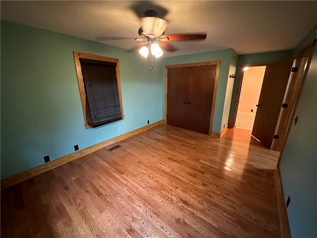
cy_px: 119
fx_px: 128
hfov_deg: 102.1
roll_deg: -0.3
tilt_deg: -16.7
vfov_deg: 85.7
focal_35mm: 14
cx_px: 158
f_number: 2.2
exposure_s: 1/40
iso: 1250
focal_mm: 2.22
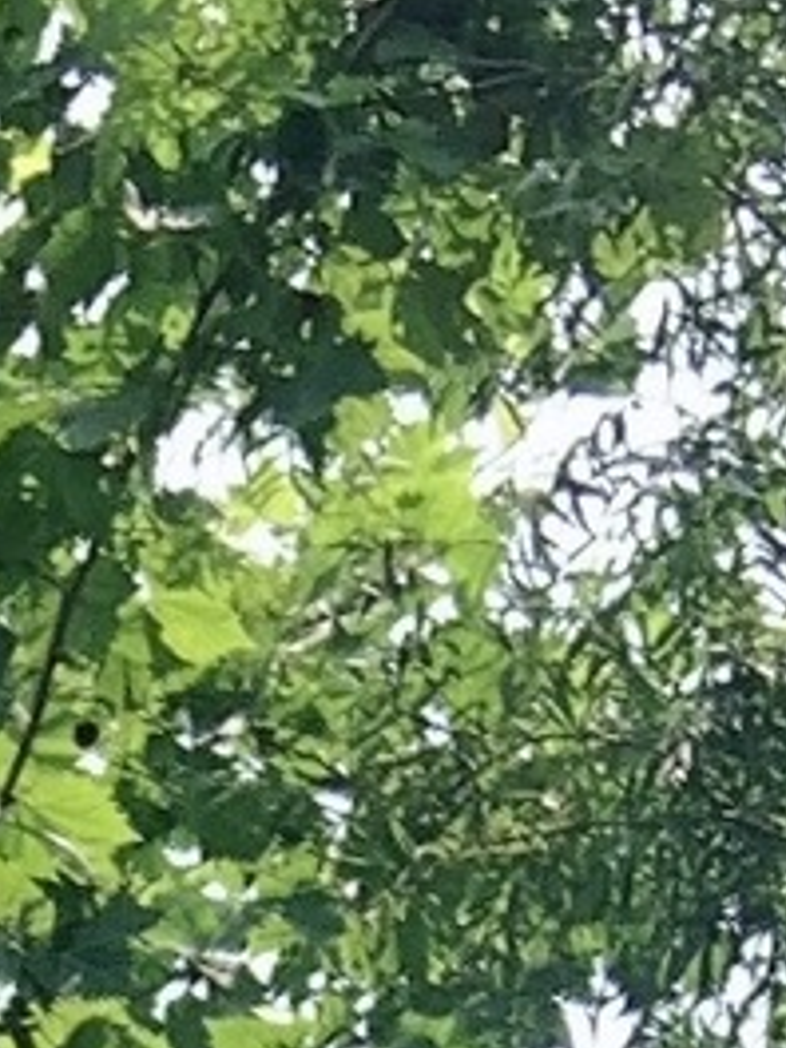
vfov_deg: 6.9
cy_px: 3708
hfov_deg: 5.9
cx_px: -1092
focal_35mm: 242
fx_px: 7327
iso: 16
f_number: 2.2
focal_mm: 2.87
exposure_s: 1/194
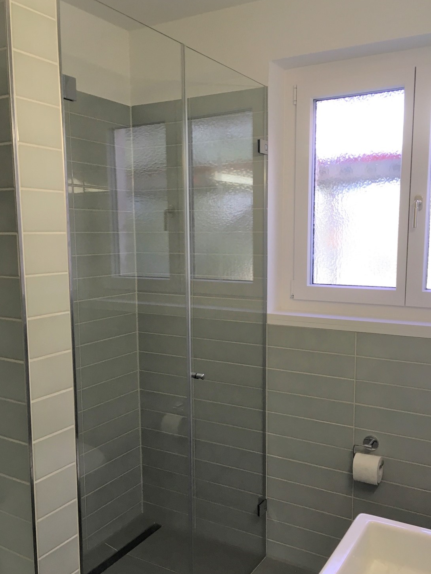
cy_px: 300
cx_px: 231
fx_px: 531
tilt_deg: -9.6
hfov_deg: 44.1
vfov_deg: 56.8
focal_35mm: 32
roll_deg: -1.0
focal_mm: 4.15
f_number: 2.2
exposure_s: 1/33
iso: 32
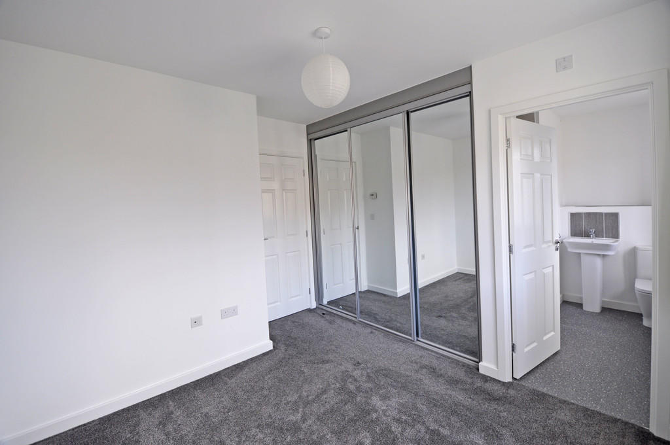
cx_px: 335
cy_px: 222
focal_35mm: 15
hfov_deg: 100.5
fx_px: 279
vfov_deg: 77.2
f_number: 4.5
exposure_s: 1/80
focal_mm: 10
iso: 400
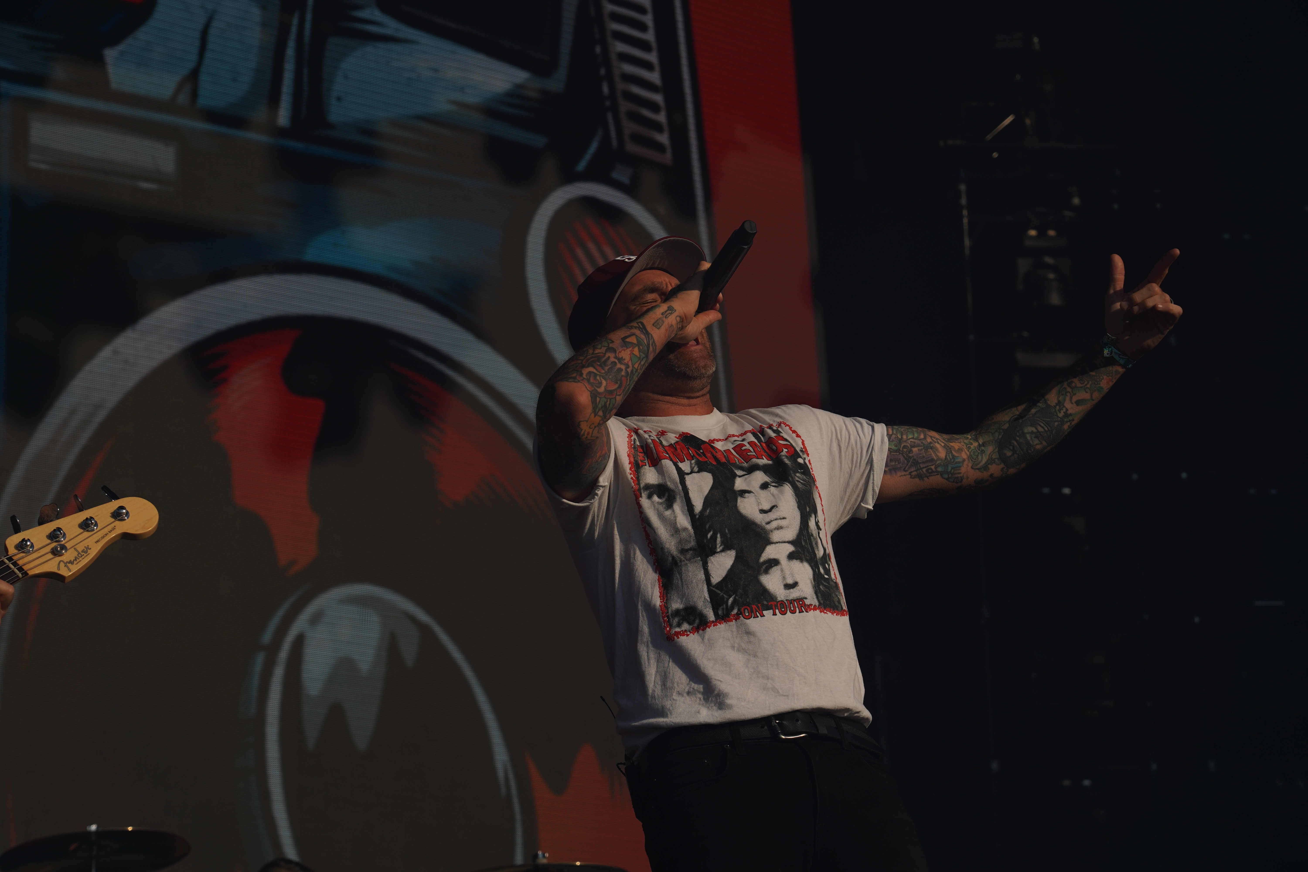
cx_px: 654
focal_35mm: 105
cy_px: 436
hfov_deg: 19.5
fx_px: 3815
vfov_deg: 13.0
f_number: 8
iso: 100
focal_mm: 105
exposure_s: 1/1250
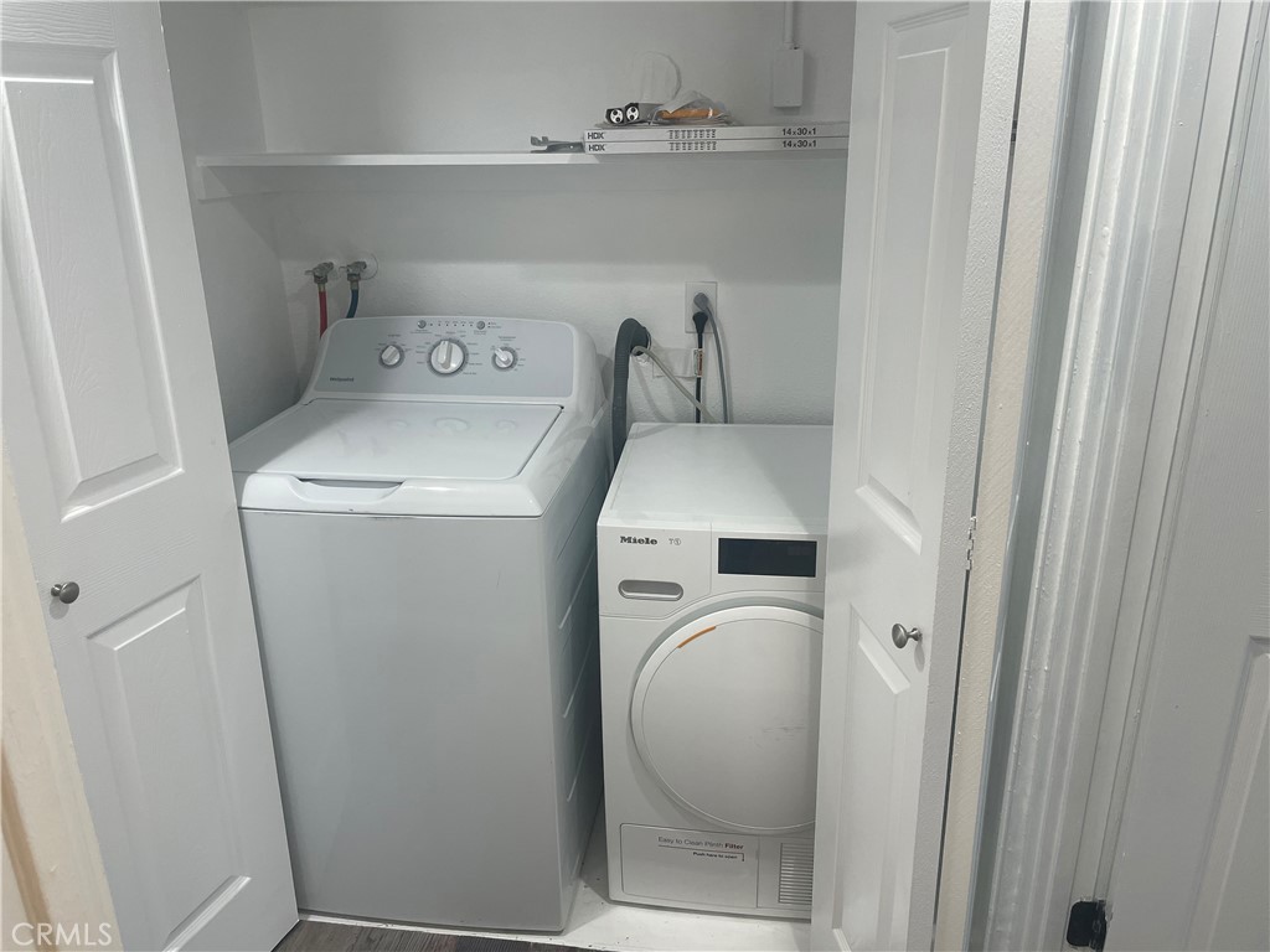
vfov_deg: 53.1
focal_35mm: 26
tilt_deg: -18.8
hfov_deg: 67.3
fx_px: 954
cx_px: 635
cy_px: 476
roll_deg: +1.3
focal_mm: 4.2
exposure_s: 1/120
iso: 80
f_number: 1.6
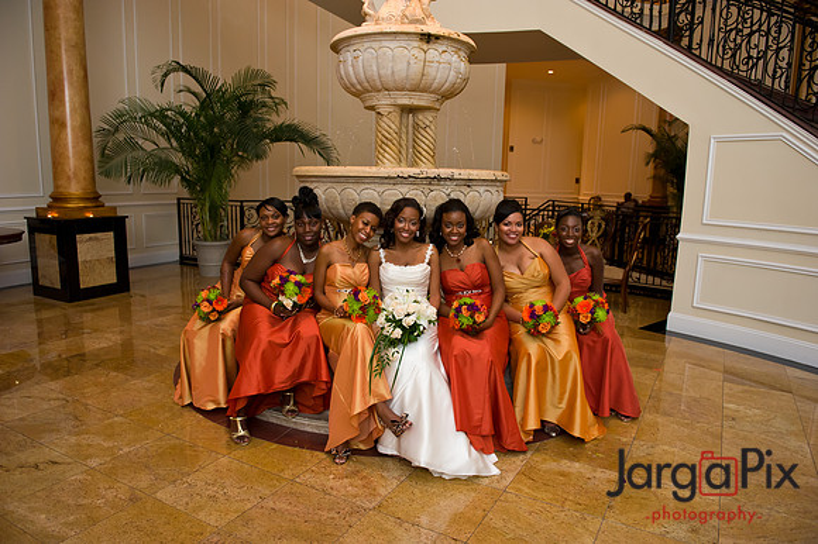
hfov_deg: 73.8
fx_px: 545
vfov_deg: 53.1
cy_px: 272
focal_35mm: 24
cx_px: 409
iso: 1600
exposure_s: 1/50
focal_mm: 24
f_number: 4
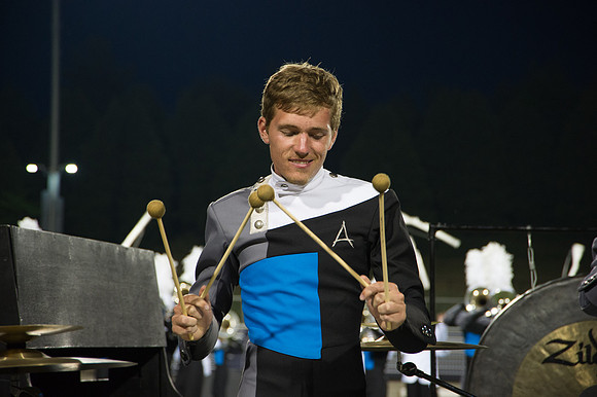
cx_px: 298
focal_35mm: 120
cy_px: 198
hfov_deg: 17.1
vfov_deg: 11.4
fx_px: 1989
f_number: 5.6
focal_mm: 120
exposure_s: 1/160
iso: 3600
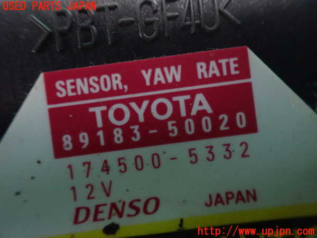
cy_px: 119
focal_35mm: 30
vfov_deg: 46.8
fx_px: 275
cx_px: 158
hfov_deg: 60.0
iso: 1000
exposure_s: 1/30
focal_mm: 5.4
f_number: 2.3
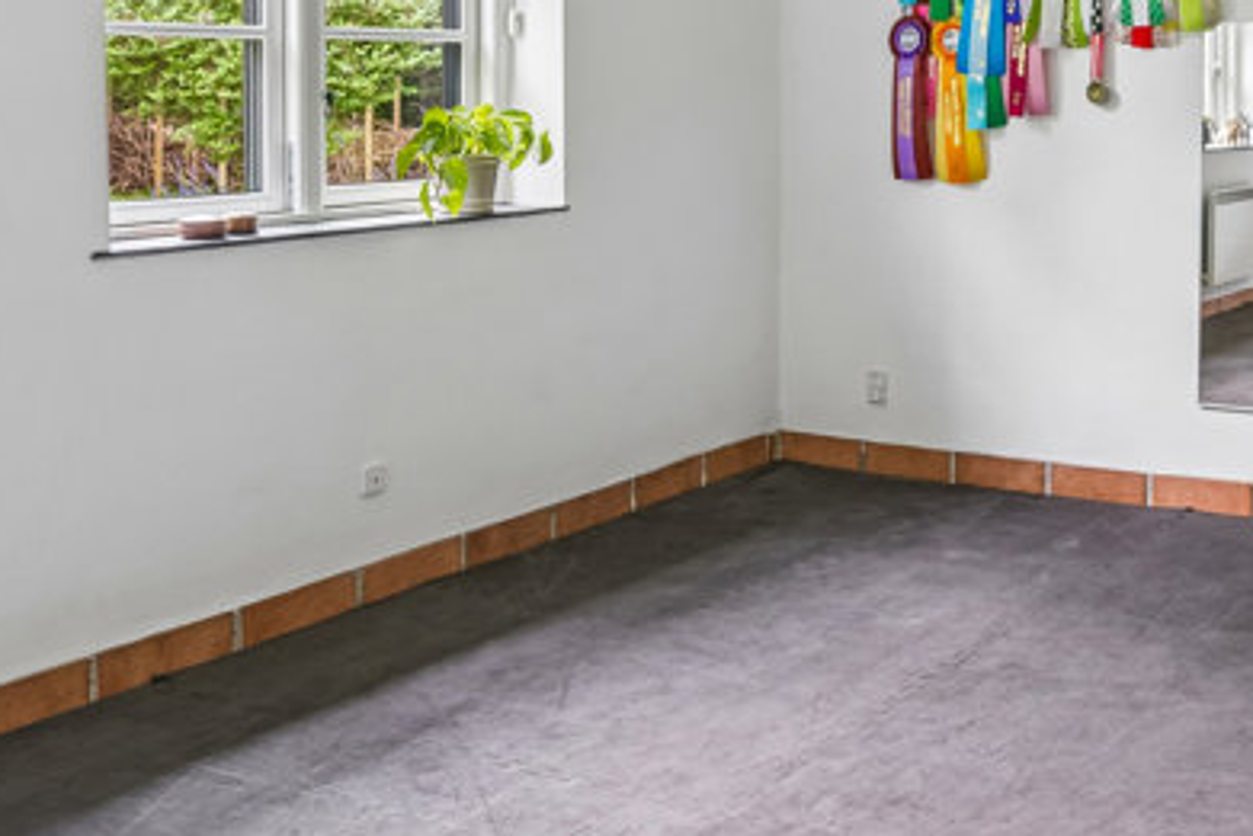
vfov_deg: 27.6
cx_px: 1058
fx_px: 1602
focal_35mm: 46
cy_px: 8
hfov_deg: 40.4
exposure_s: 1/25
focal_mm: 22.5
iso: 400
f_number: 6.3
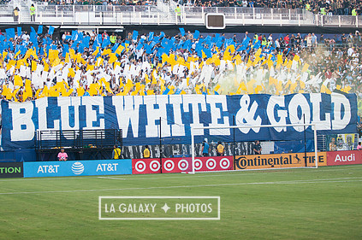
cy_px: 79
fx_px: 1075
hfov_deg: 19.1
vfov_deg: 12.7
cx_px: 159
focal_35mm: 107
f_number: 2.8
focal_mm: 78
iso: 800
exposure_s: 1/1250
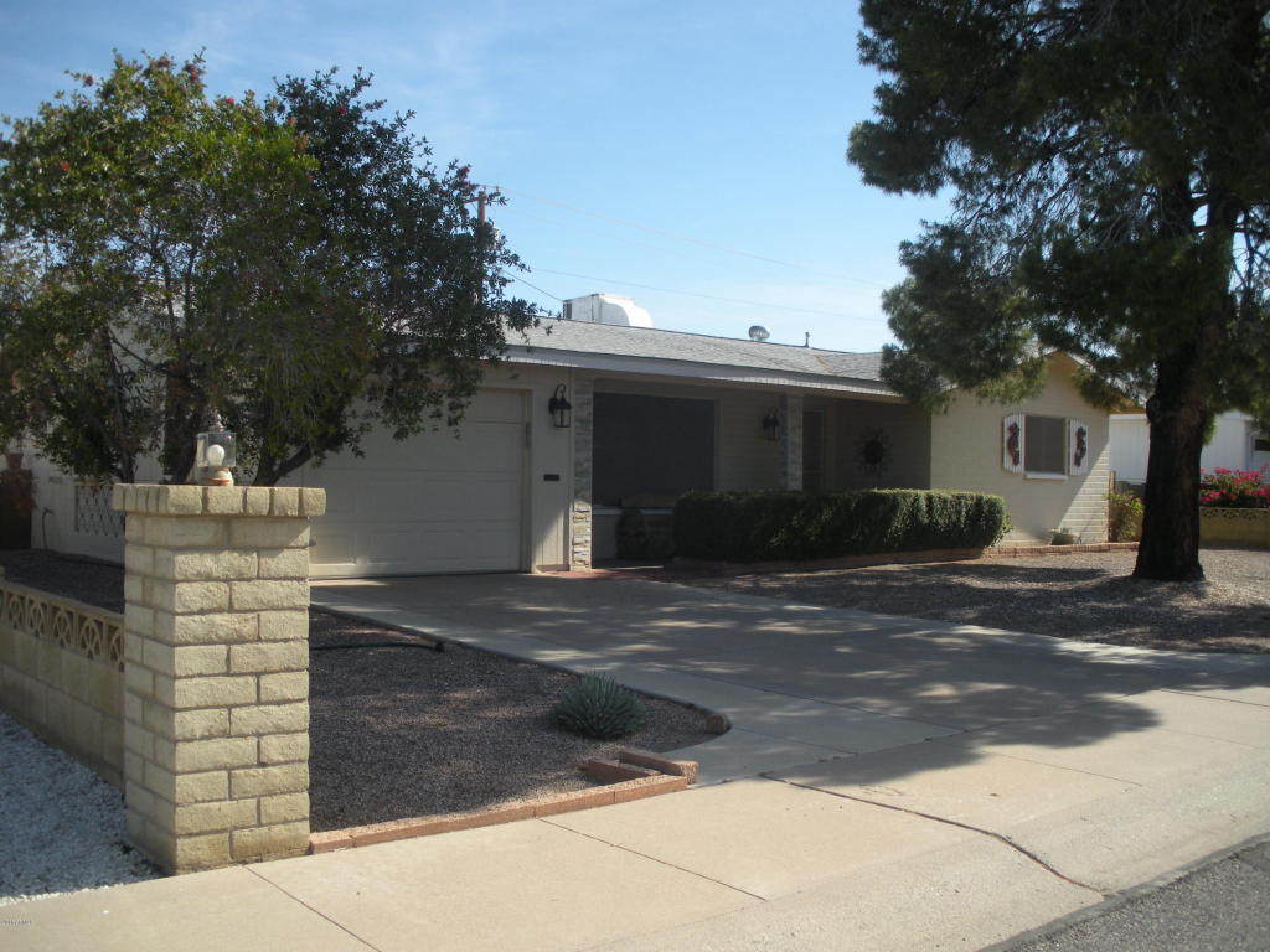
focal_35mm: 36
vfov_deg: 39.7
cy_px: 476
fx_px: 1321
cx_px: 635
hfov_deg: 51.4
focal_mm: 6.3
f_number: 3.5
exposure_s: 1/691
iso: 88
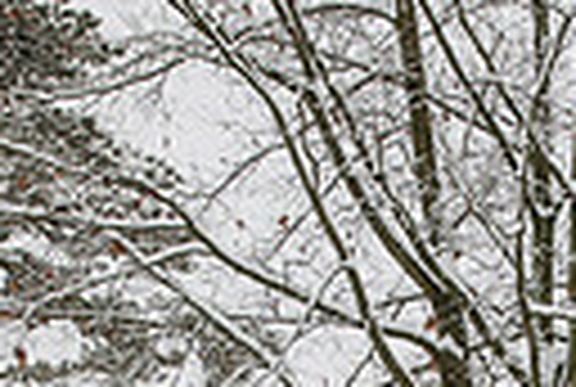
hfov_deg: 14.5
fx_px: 2245
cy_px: 583
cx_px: 495
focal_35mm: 140
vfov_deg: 9.6
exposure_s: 1/400
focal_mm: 31
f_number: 4
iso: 320
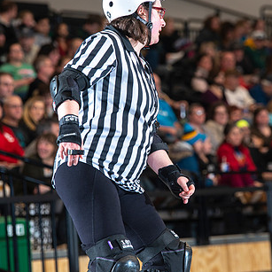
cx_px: 151
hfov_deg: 5.5
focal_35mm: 321
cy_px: 130
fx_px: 2854
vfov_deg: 5.5
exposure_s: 1/160
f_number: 5.6
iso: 500
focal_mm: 200
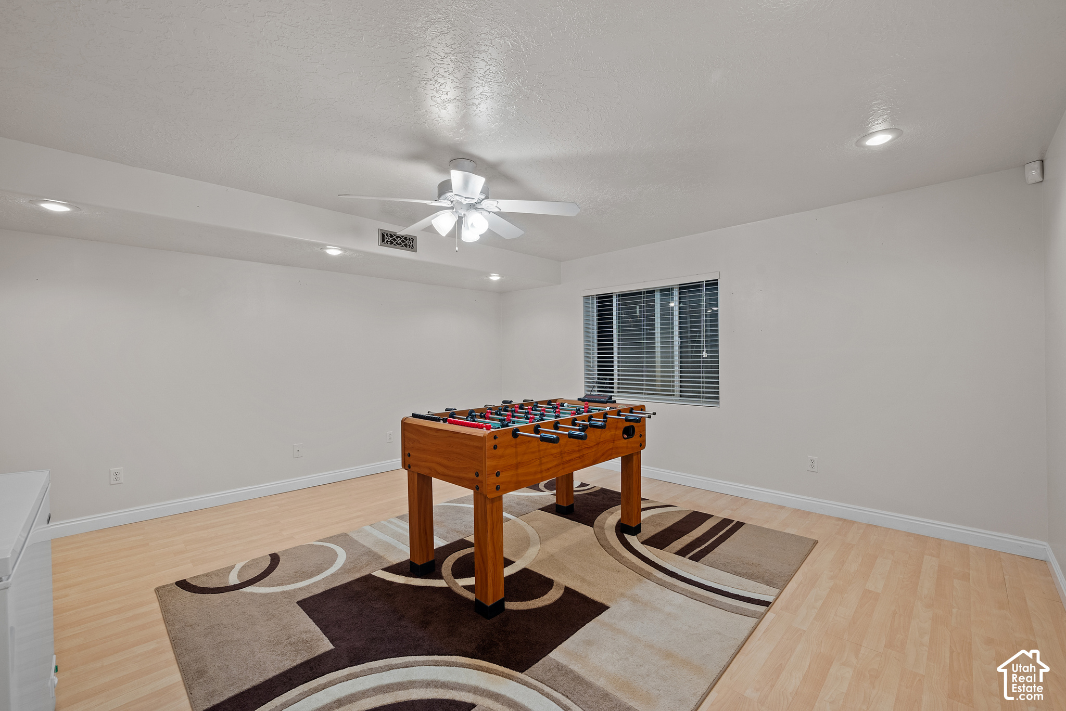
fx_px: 444
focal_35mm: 15
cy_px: 356
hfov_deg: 100.4
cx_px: 533
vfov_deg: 77.4
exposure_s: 1.6
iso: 500
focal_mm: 15
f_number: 8
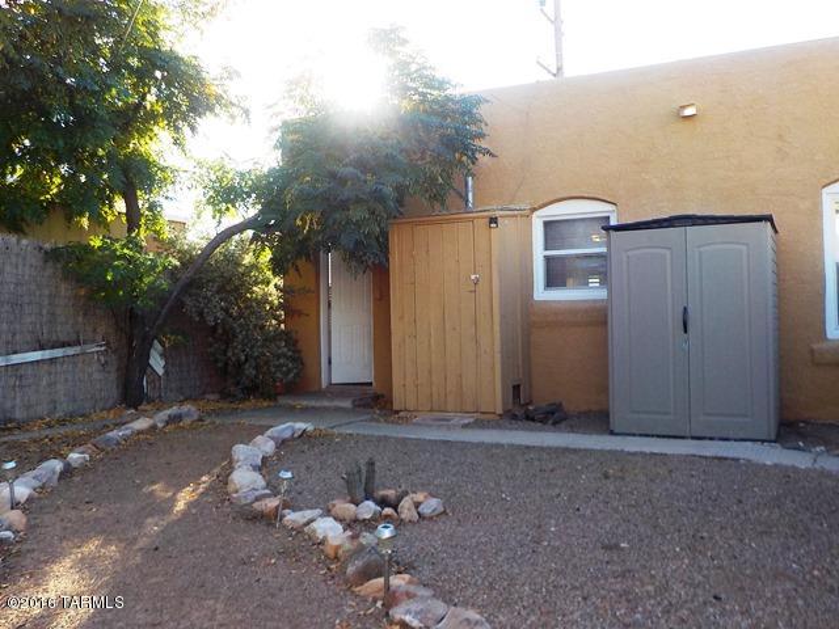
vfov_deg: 46.8
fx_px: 727
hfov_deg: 60.0
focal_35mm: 30
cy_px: 314
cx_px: 420
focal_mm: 4.1
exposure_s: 1/200
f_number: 3.3
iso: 125
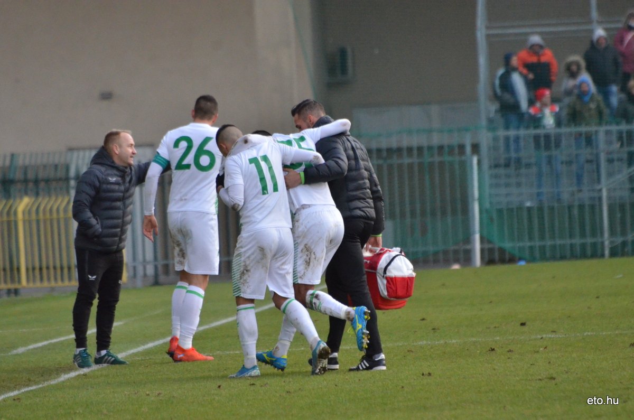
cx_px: 317
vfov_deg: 3.0
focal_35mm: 450
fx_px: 7909
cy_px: 210
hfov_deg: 4.6
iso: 3200
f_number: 6.3
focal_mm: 300
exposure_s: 1/2500
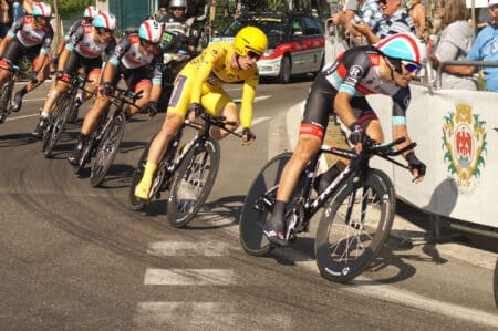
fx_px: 1451
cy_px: 166
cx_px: 249
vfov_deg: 13.0
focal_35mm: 105
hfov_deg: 19.5
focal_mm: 70
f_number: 7.1
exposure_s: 1/2000
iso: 400
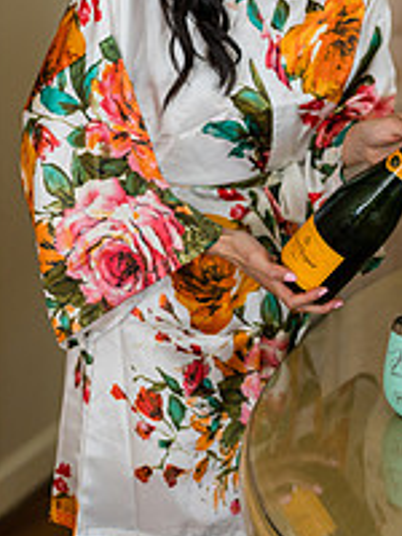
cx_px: 370
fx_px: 1672
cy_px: 35
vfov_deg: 17.9
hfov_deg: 13.6
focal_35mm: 108
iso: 500
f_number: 1.8
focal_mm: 50
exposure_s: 1/400
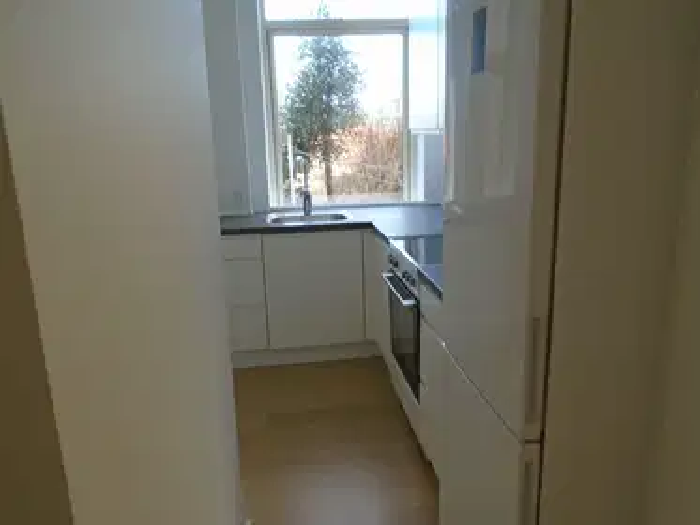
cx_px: 350
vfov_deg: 53.1
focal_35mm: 26
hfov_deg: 67.3
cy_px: 262
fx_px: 526
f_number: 3.2
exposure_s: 1/30
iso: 100
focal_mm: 4.6
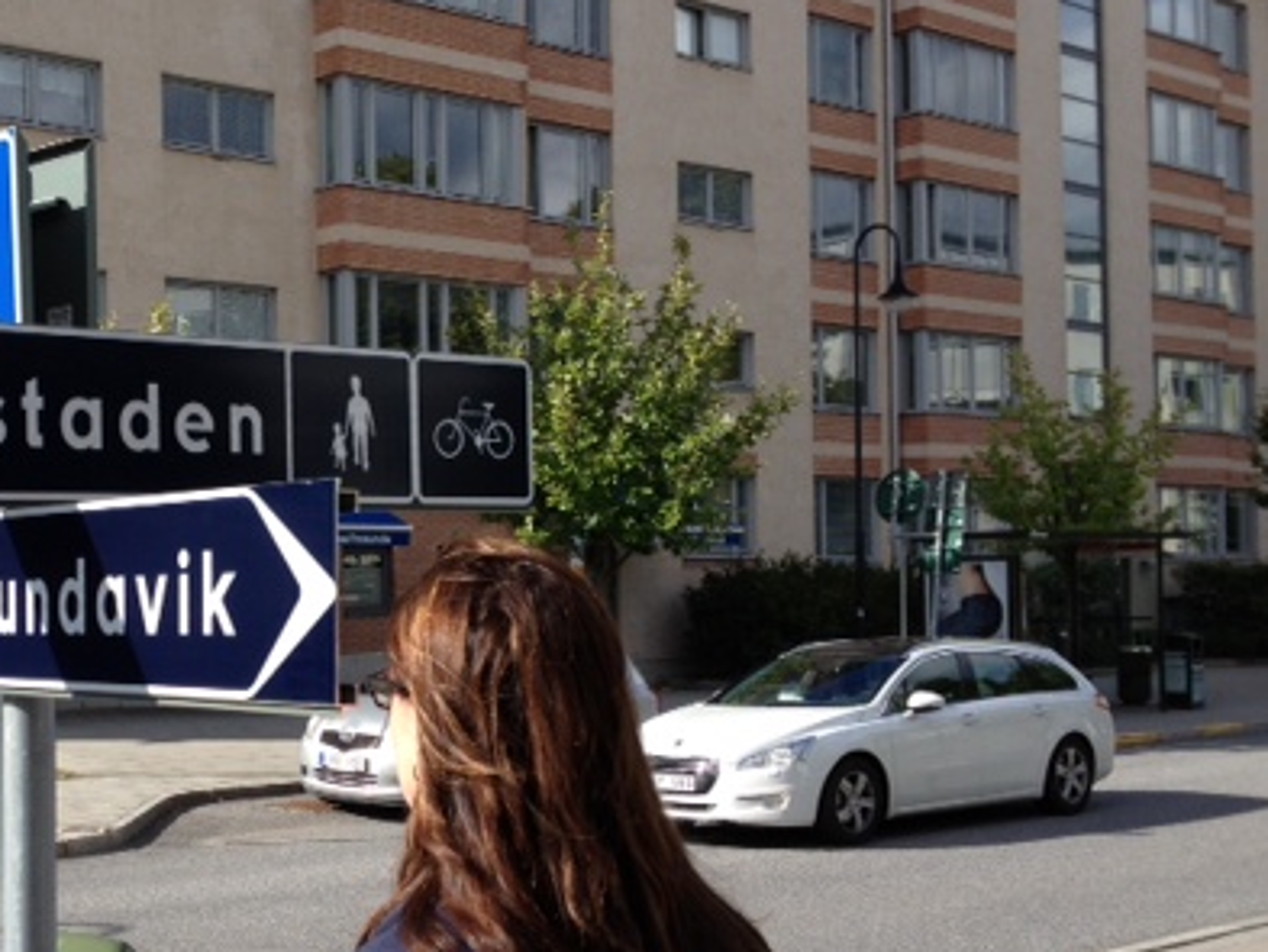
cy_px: 568
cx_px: 248
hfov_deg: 32.8
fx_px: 2089
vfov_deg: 25.6
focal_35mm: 57
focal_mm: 4.28
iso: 64
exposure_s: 1/1227
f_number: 2.4
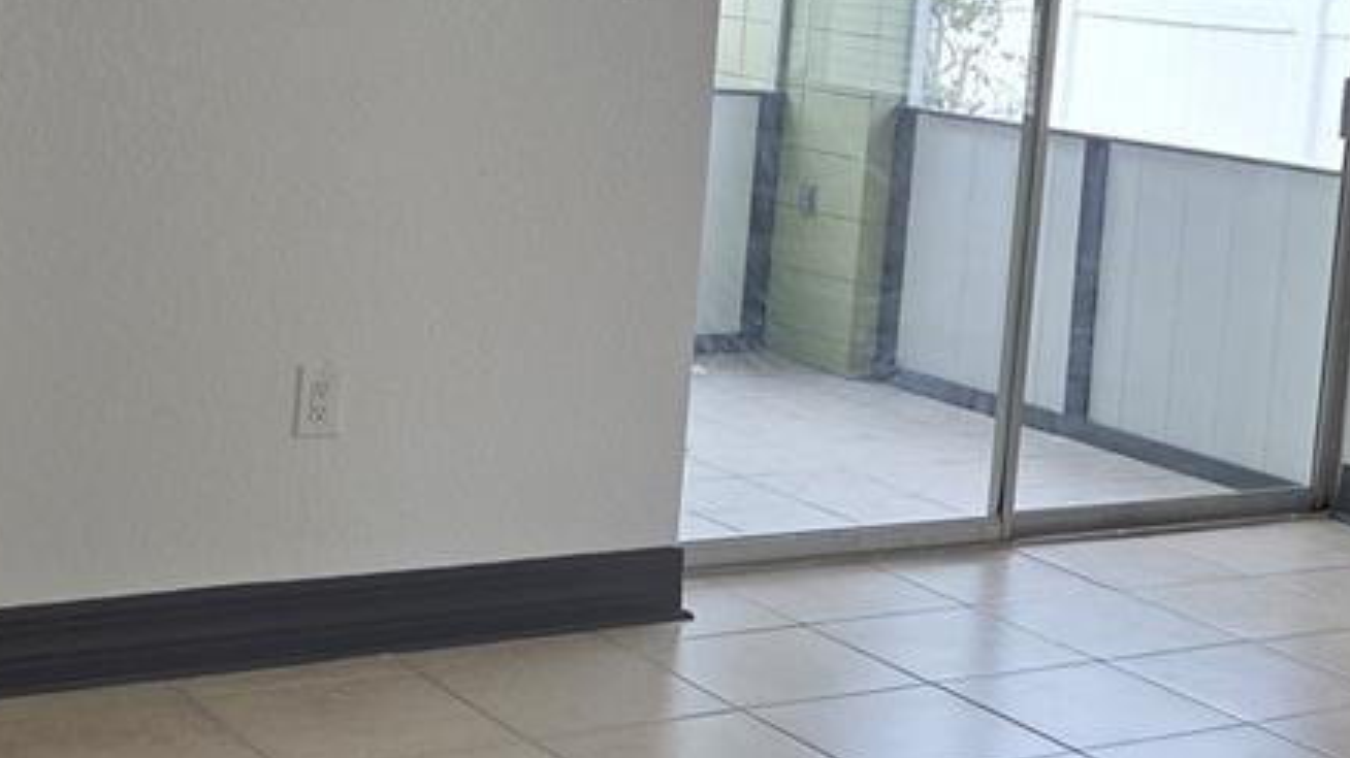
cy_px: 201
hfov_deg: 30.2
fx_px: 2469
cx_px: 951
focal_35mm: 69
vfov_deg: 17.4
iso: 32
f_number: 1.8
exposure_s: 1/120
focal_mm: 5.4
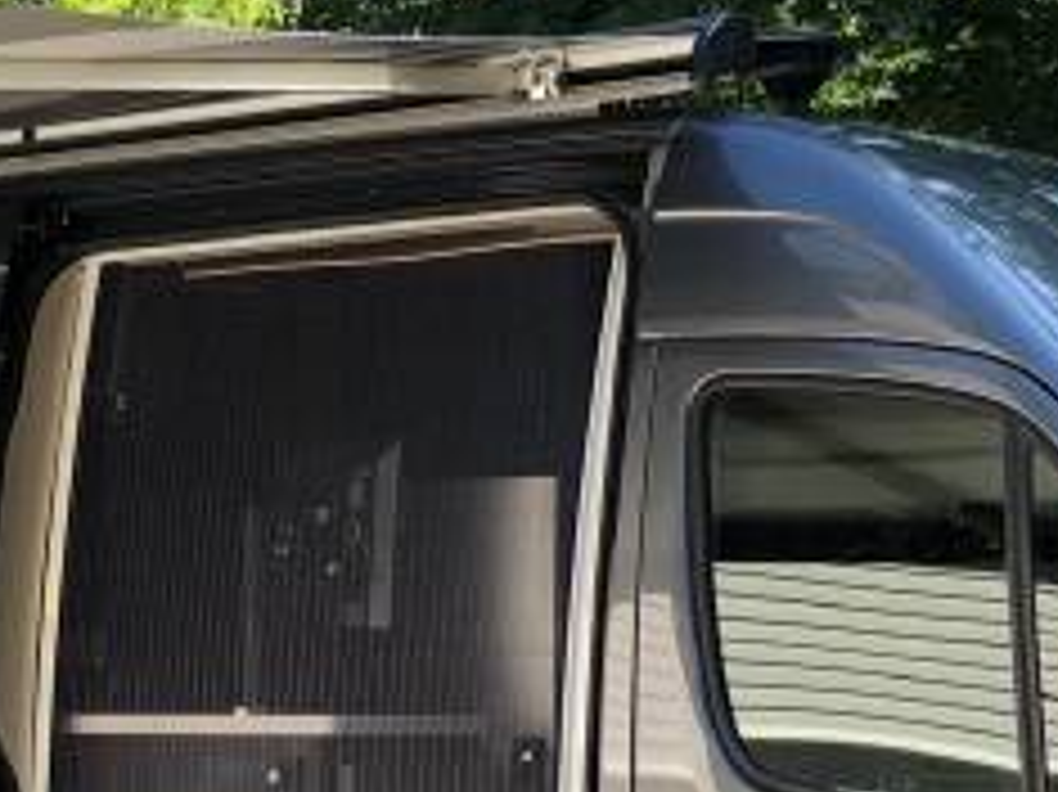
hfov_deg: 16.1
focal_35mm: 122
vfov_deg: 12.1
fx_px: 3727
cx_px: 333
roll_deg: -1.2
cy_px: 513
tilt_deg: +0.2
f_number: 1.8
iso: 40
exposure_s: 1/210
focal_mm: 3.99
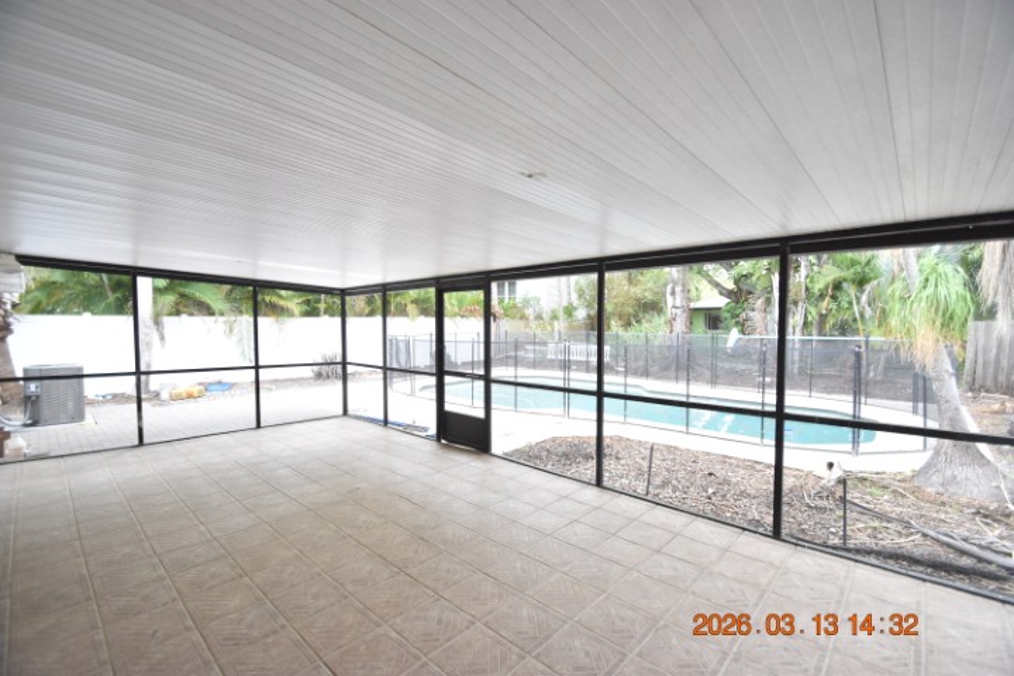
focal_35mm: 15
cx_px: 507
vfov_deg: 77.3
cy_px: 338
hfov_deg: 100.4
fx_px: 422
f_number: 3.5
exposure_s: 1/180
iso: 800
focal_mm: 10
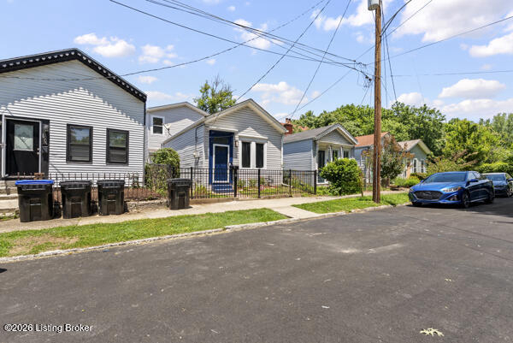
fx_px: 235
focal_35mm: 16
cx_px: 256
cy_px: 172
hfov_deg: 94.9
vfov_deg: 72.2
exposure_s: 1/125
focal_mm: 16.5
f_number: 11
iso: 400
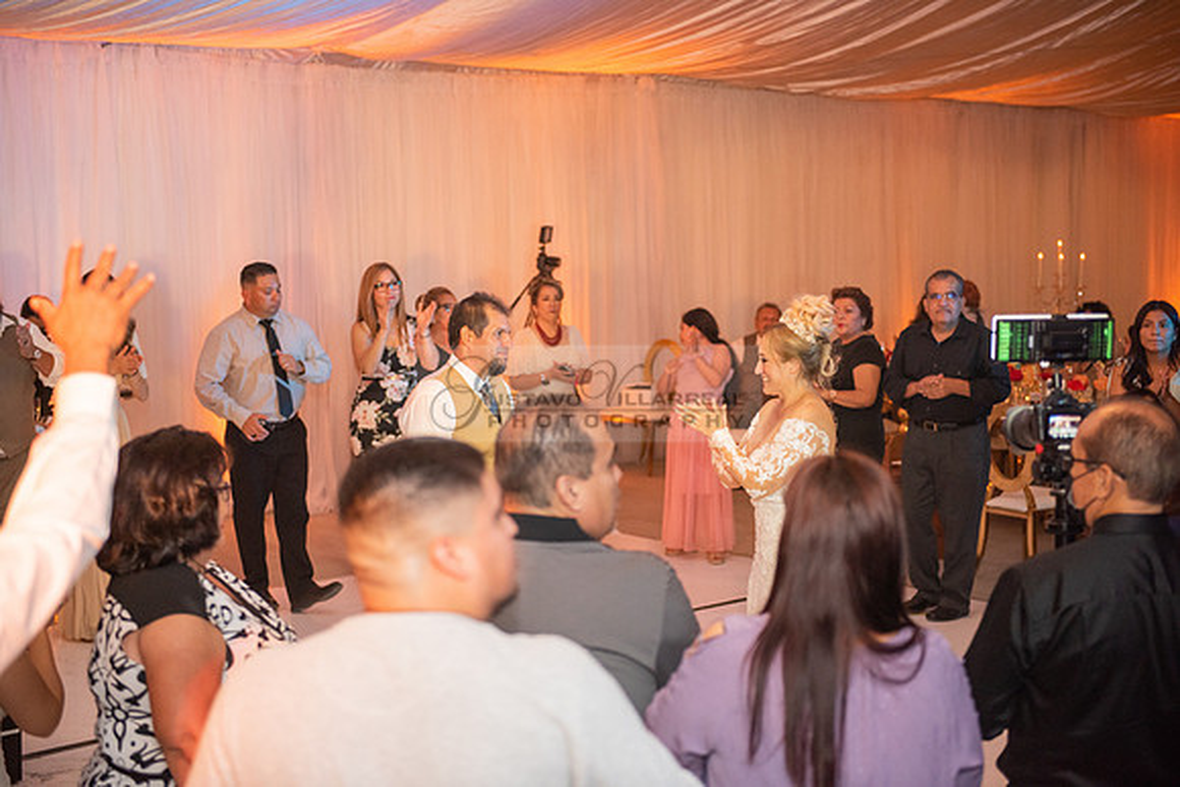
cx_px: 590
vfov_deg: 22.6
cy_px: 394
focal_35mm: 60
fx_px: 1967
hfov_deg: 33.4
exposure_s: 1/160
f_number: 2.8
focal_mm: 60
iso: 1000
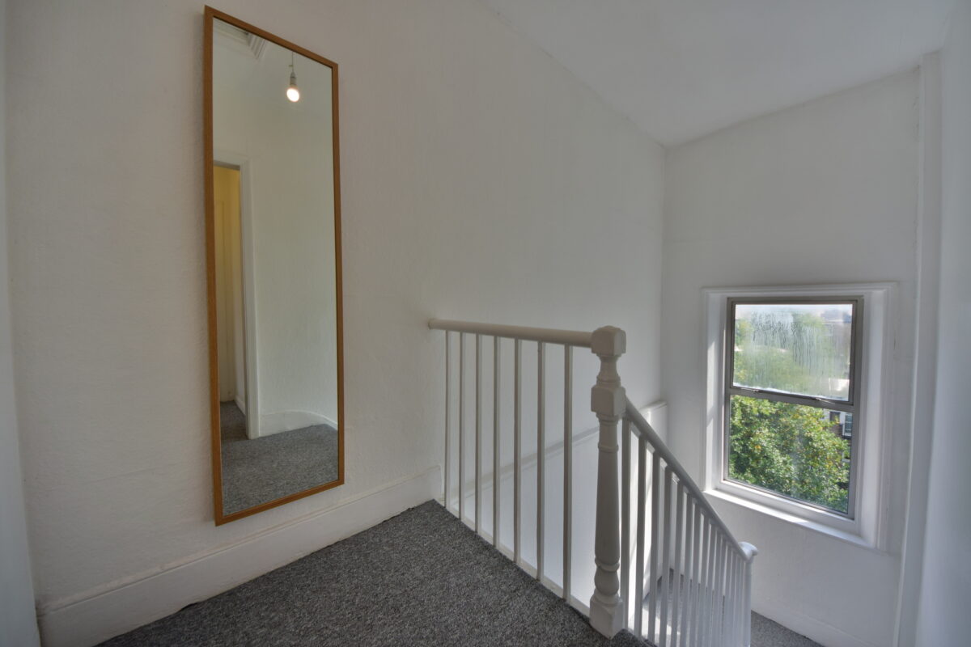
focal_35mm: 12
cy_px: 324
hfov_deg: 112.6
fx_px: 324
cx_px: 486
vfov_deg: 90.0
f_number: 4.5
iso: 400
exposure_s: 1/400
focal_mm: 8
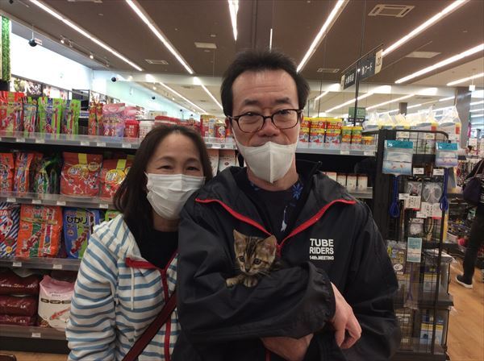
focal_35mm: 32
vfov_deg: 44.0
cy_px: 180
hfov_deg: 56.9
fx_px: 447
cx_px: 242
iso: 40
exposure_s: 1/24
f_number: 2.4
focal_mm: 3.3
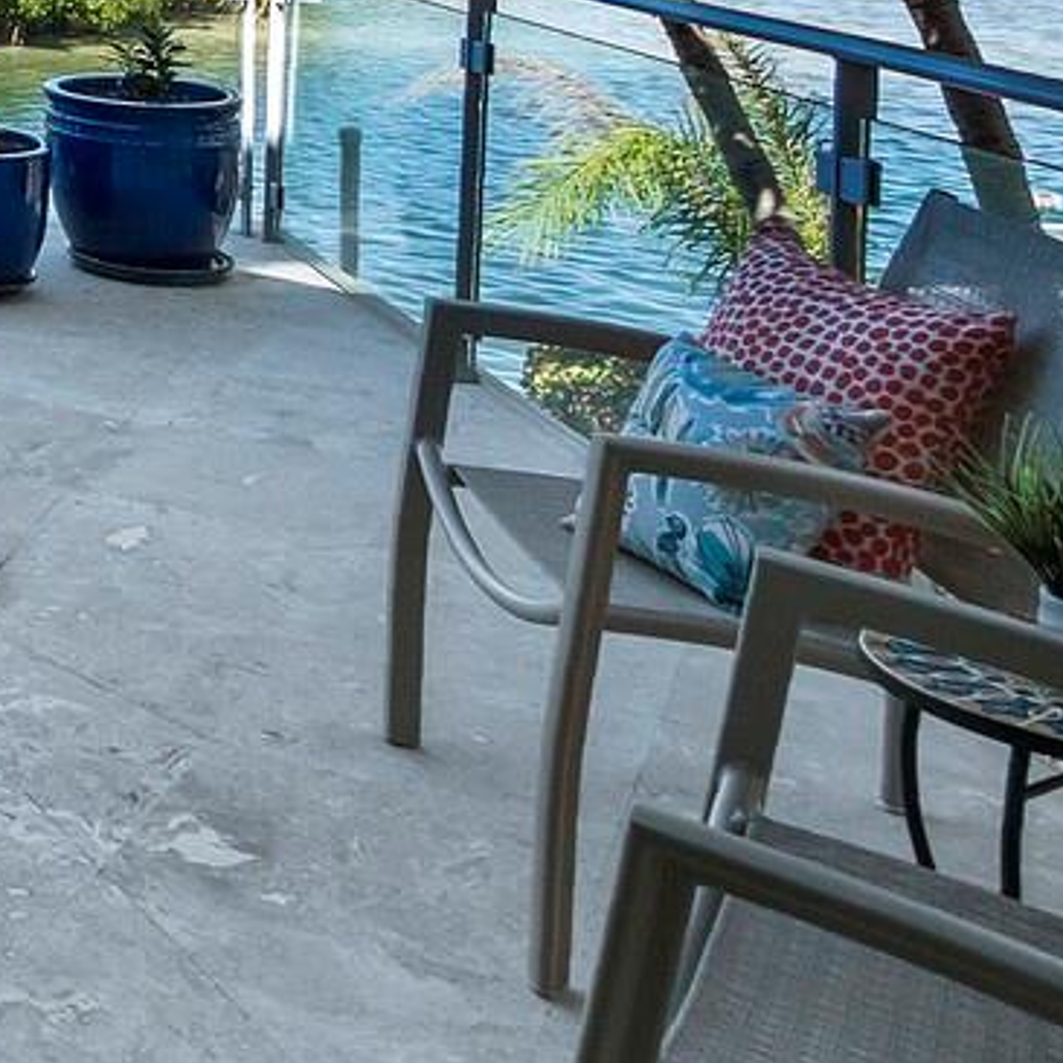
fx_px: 1876
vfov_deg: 27.8
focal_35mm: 54
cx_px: -879
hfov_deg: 20.9
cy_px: -208
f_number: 10
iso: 400
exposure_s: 1/60
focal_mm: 7
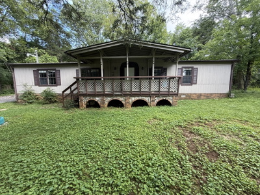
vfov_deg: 85.7
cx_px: 130
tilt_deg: -7.2
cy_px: 98
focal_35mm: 14
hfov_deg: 102.1
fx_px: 105
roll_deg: +0.1
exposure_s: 1/99
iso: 50
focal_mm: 2.22
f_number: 2.2
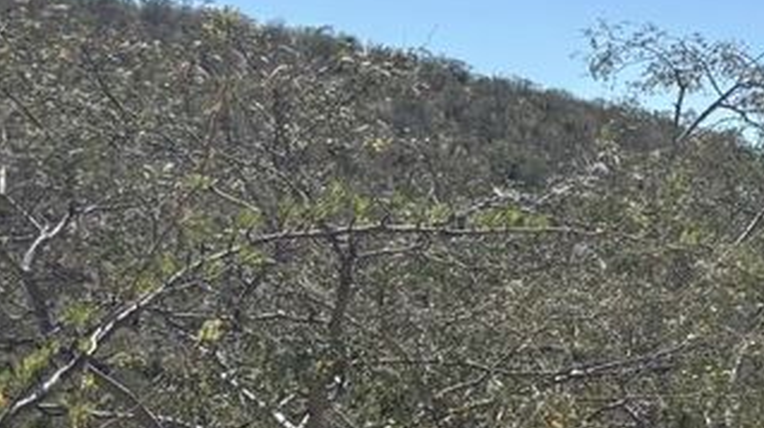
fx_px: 1842
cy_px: 445
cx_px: 1121
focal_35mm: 91
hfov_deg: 20.4
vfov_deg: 13.1
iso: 50
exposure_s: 1/4255
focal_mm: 5.96
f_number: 1.6
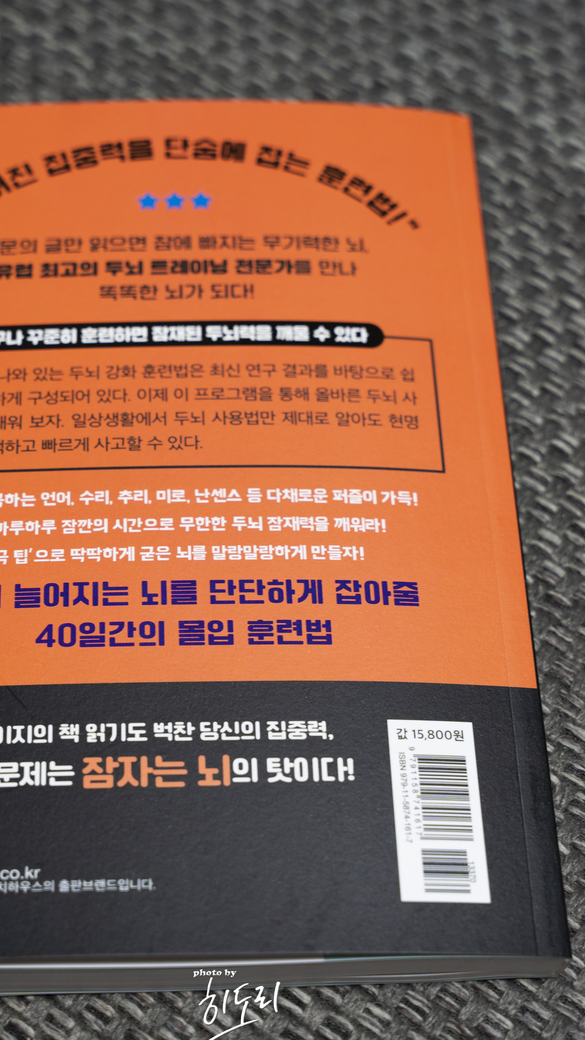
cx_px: 237
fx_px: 2052
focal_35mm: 74
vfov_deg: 28.4
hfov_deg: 16.2
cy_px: 523
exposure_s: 1/25
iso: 160
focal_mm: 46.9
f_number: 4
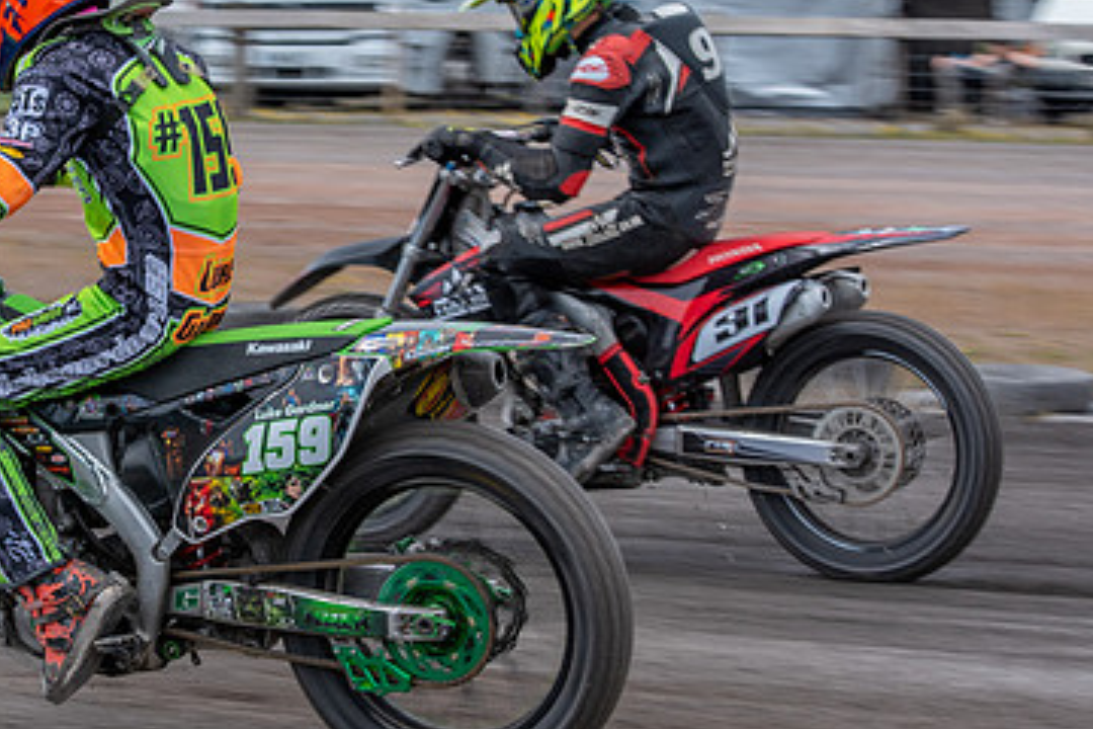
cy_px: 252
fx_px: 4706
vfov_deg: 8.8
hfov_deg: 13.2
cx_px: 186
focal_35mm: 155
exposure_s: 1/320
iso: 200
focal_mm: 70
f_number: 8
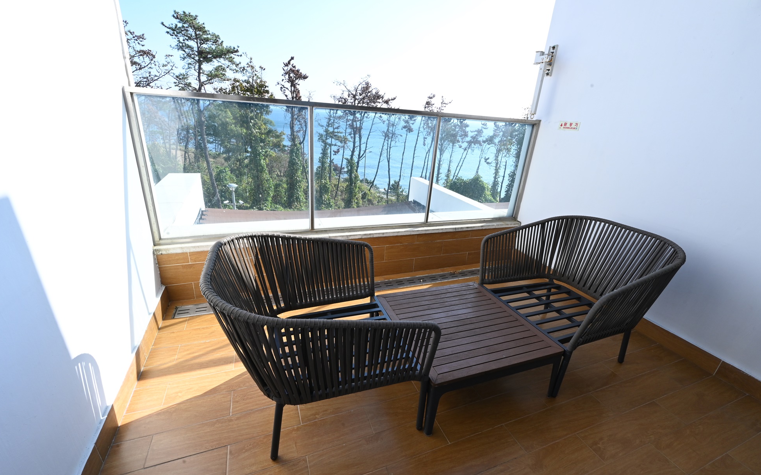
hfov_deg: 101.5
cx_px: 378
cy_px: 234
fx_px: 311
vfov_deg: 74.8
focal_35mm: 15
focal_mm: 14
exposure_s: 1/125
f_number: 16
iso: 500
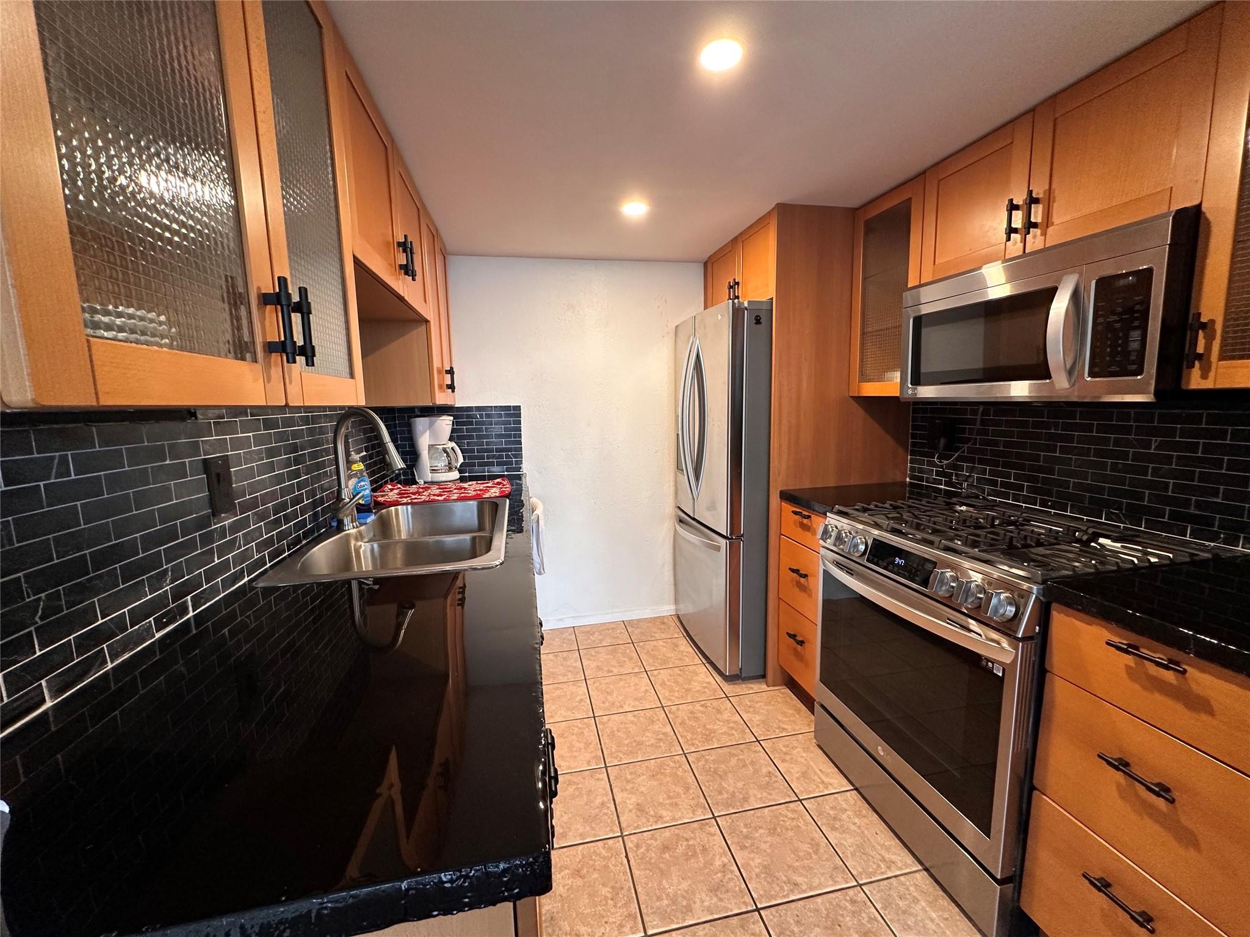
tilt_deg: -7.3
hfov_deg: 102.1
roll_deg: +1.3
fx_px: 506
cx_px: 625
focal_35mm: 14
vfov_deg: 85.7
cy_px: 468
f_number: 2.2
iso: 250
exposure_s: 1/60
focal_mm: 2.22
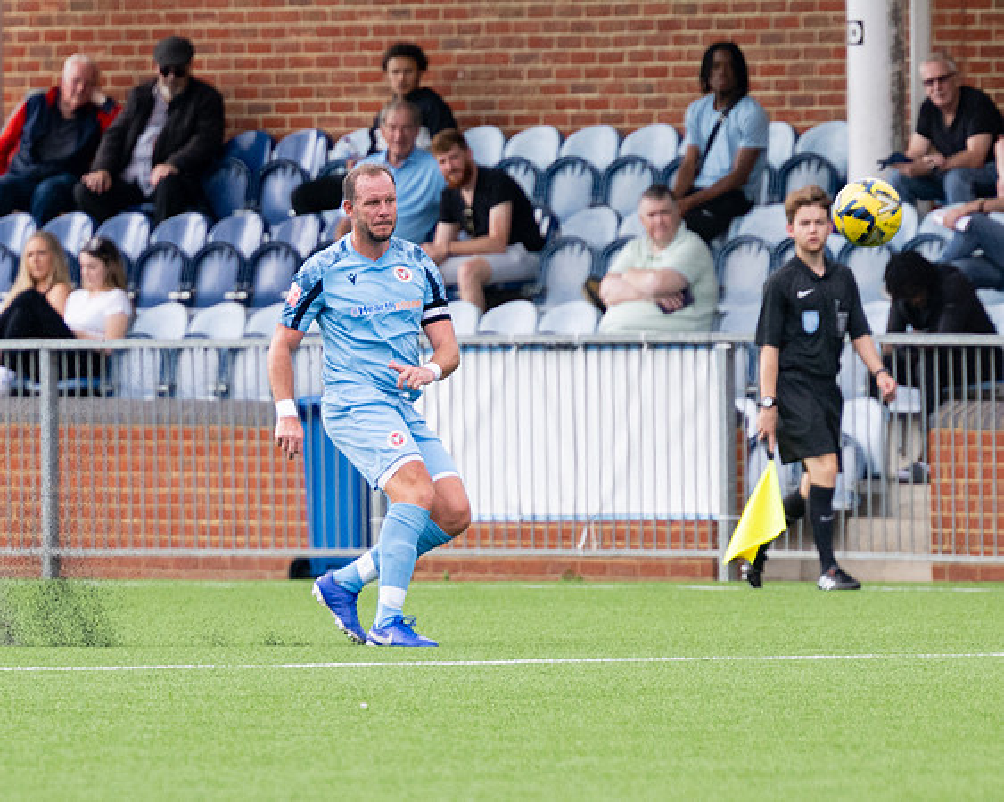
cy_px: 663
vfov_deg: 2.2
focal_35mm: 710
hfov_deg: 2.7
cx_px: 223
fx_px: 21076
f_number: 4
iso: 400
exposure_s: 1/1600
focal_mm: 240
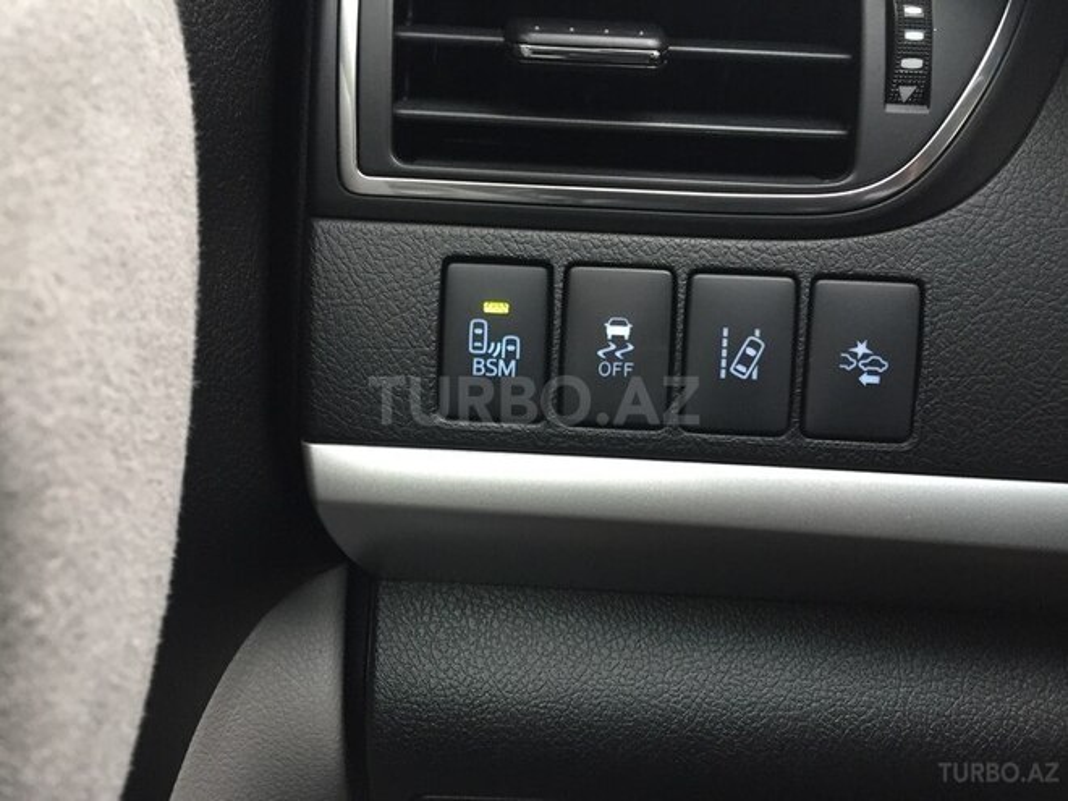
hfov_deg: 61.7
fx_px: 895
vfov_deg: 48.2
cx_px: 534
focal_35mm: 29
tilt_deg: -30.9
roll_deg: +0.3
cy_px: 400
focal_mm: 4.15
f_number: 2.2
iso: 160
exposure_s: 1/33
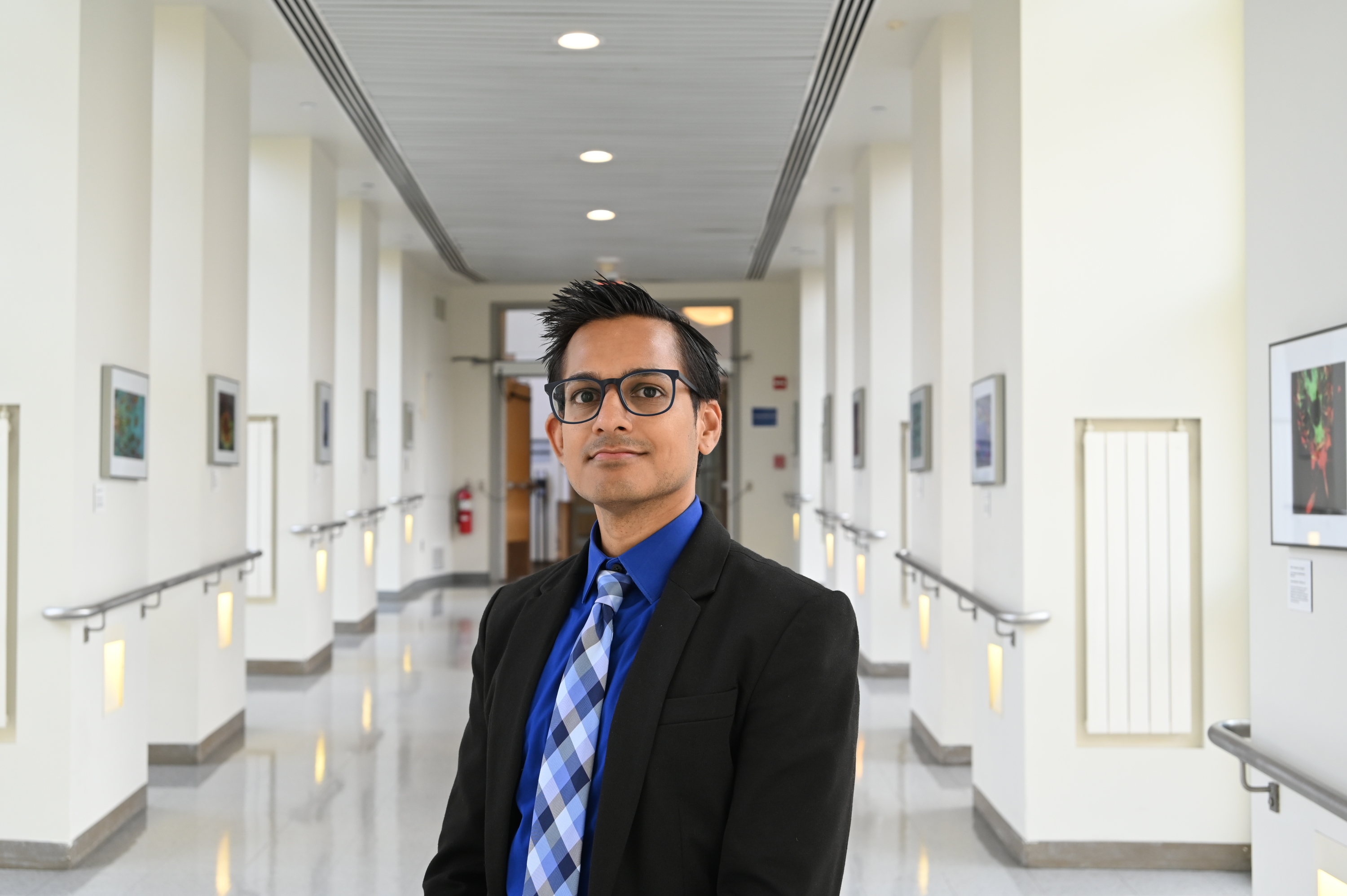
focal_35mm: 44
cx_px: 674
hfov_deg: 44.5
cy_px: 448
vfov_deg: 30.5
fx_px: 1645
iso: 720
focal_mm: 44
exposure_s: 1/125
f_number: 6
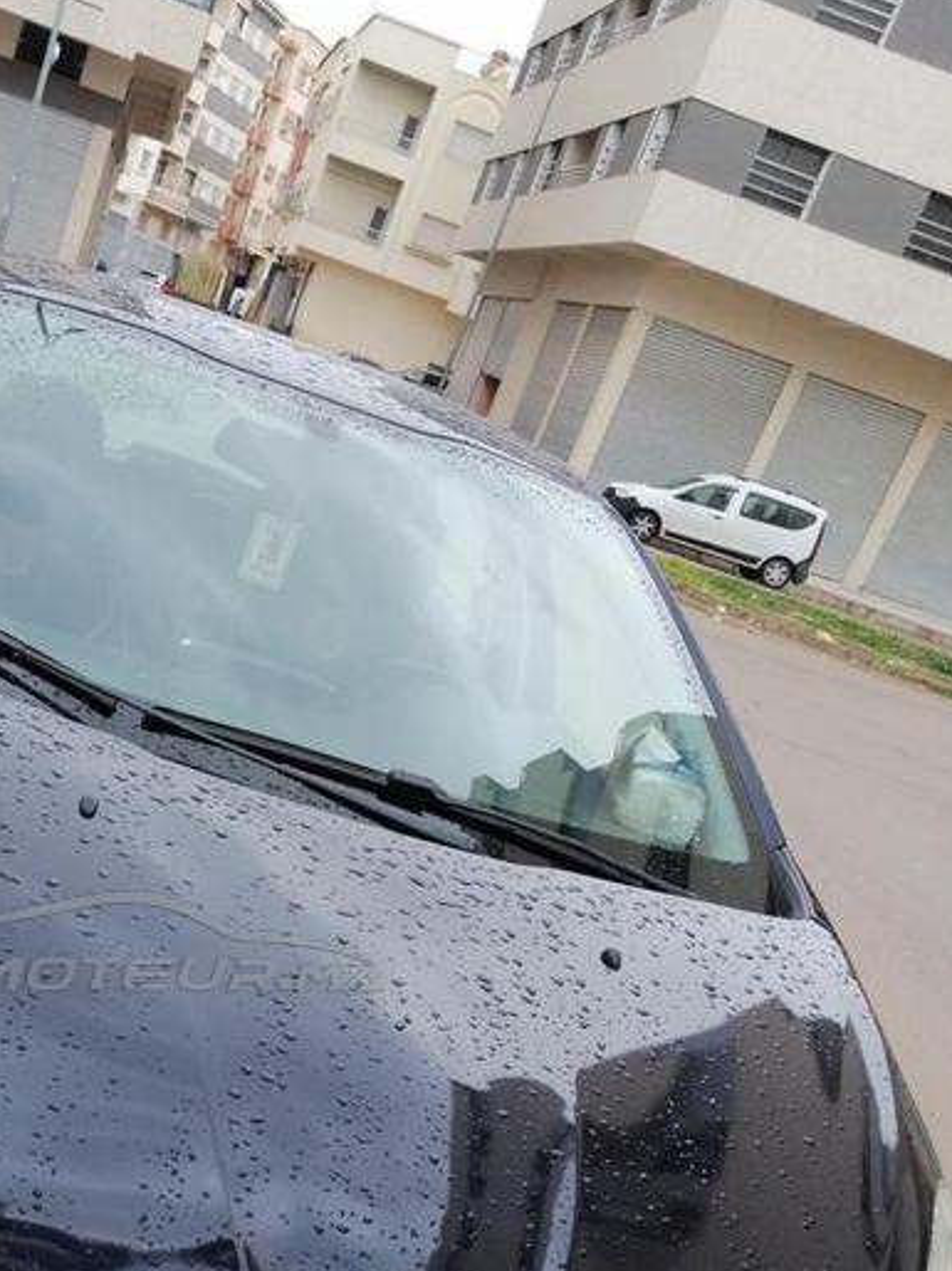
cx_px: 166
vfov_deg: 41.8
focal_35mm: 44
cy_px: 941
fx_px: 1615
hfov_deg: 31.8
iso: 125
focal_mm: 3.95
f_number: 1.8
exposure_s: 1/900
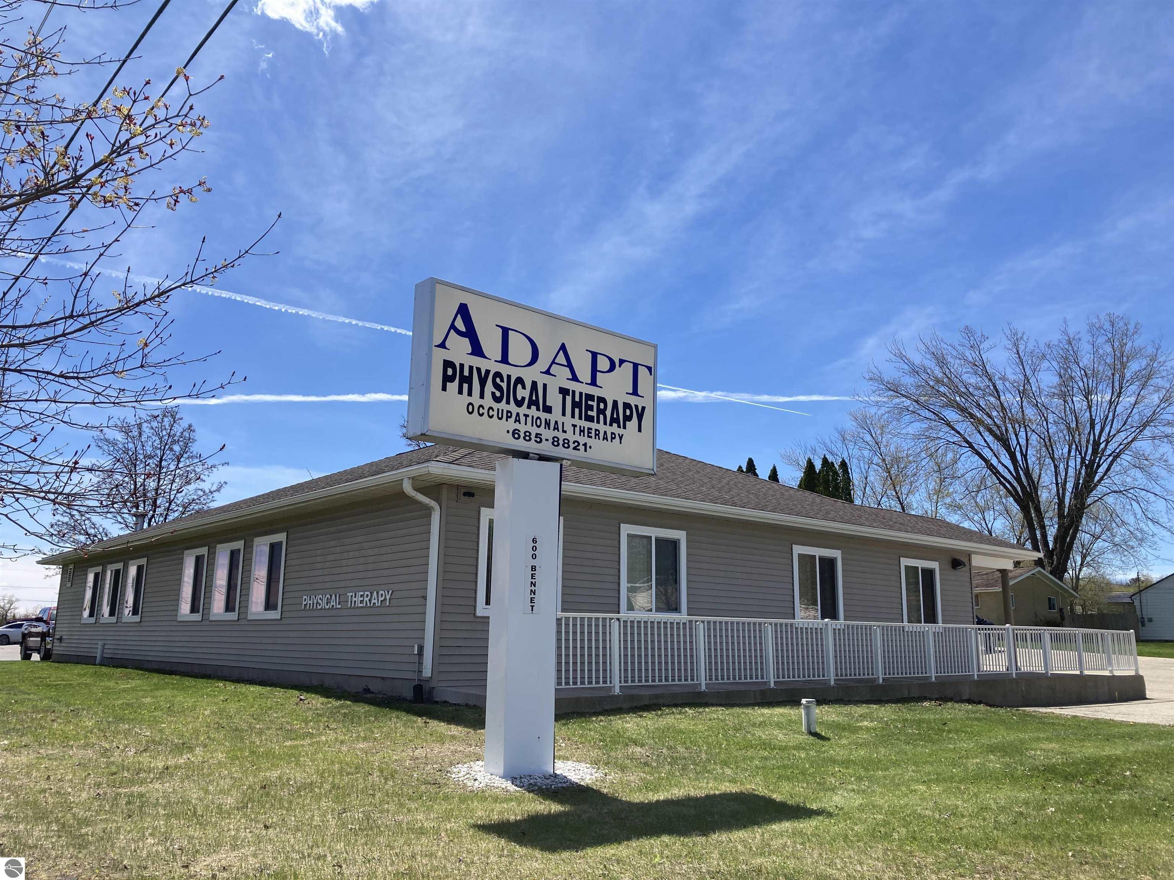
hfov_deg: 63.4
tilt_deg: +14.1
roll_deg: -1.8
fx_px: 950
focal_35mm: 28
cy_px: 440
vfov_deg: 49.7
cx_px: 587
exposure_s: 1/2315
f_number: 1.8
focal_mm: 3.99
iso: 20
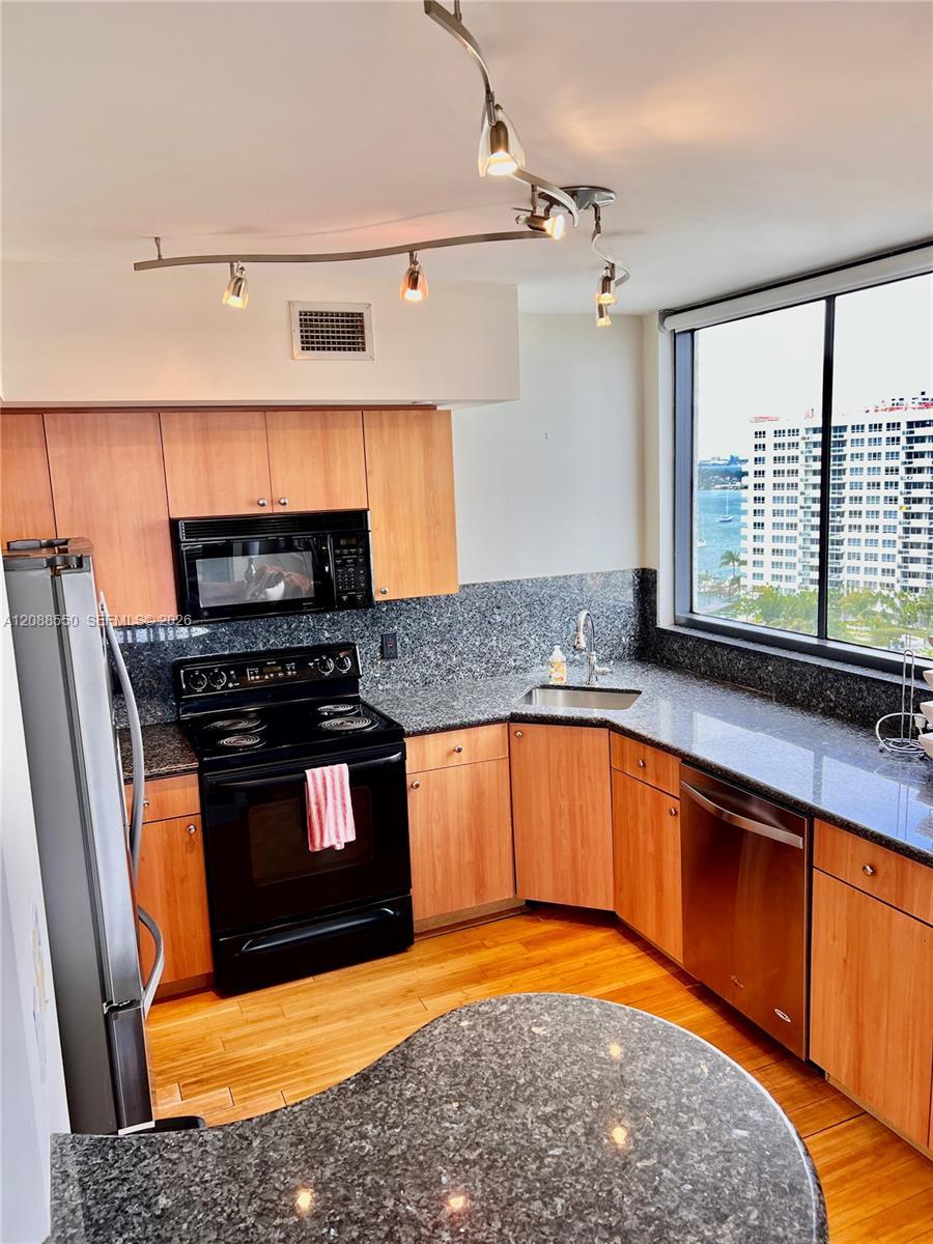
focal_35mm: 26
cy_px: 622
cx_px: 466
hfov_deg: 53.1
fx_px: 934
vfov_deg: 67.3
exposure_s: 1/120
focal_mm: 5.7
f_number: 1.5
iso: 40
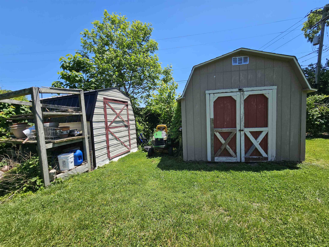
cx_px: 164
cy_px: 124
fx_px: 124
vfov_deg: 89.9
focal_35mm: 13
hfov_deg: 106.2
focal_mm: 2.2
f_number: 2.2
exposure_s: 1/1824
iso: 50
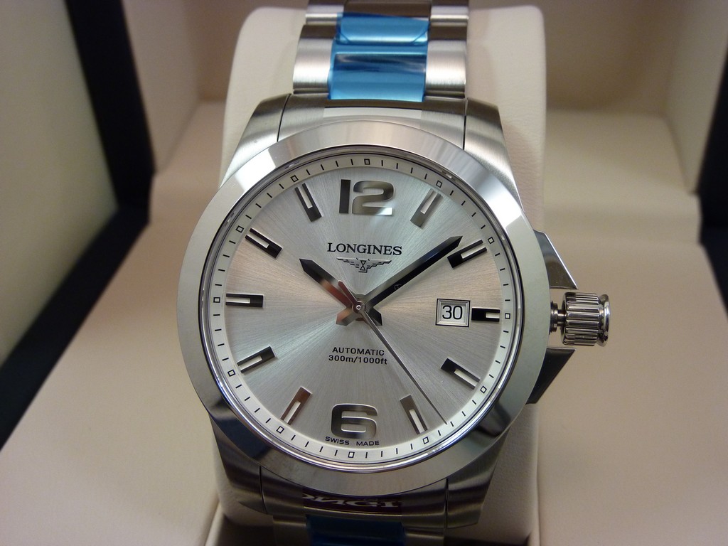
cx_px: 364
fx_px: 841
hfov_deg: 46.8
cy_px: 273
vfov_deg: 36.0
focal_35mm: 40
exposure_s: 1/30
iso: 250
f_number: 3.6
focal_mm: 6.5
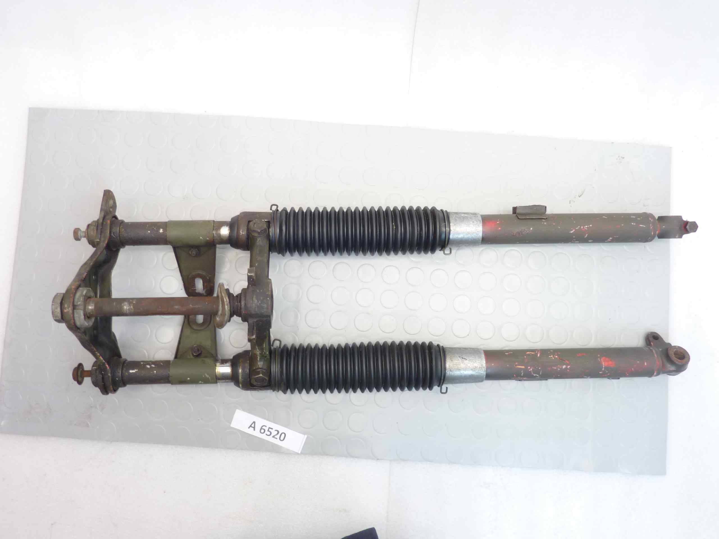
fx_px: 561
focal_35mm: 27
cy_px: 270
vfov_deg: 51.4
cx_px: 360
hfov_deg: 65.3
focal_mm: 4.1
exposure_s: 1/8
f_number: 3.3
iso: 80
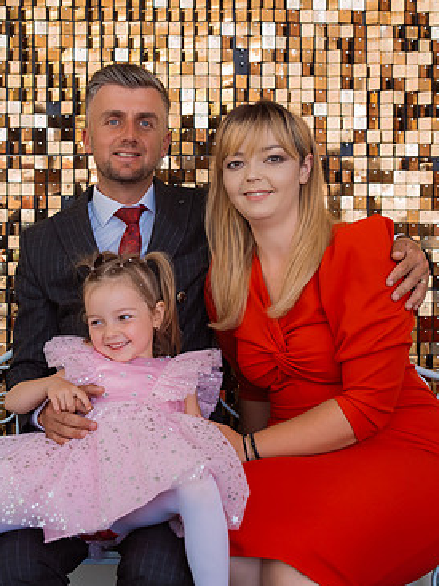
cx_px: 183
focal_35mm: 58
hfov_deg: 25.2
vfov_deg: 33.2
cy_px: 281
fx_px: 981
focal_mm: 35
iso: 640
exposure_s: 1/250
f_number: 3.2
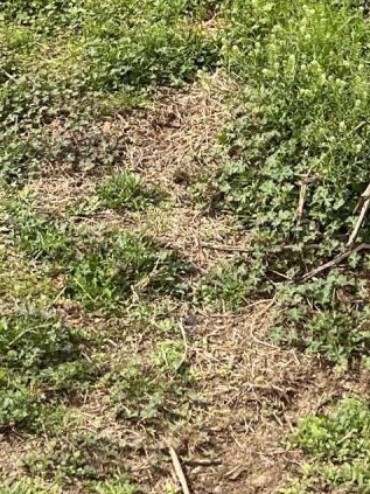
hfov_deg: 12.0
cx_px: 161
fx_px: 1754
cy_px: -161
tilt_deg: -17.1
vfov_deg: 15.2
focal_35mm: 123
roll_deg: -1.8
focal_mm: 5.7
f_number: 1.5
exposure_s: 1/3257
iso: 50
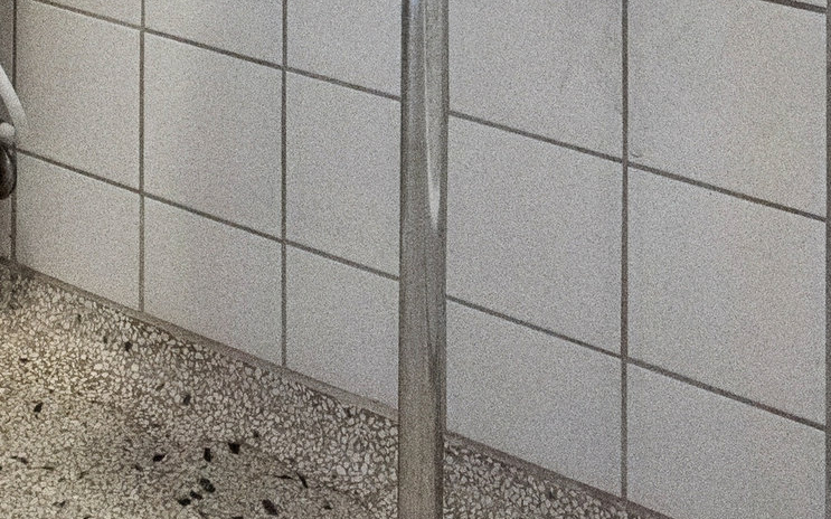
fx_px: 1632
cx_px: 121
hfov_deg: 27.8
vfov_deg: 15.0
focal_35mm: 72
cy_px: -496
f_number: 6.3
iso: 7200
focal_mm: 17.5
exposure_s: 1/125
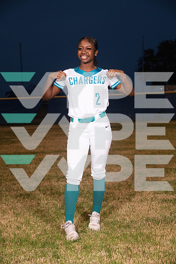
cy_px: 132
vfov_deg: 32.4
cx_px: 88
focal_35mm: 62
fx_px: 455
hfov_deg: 21.9
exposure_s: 1/320
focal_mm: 62
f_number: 6.3
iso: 800
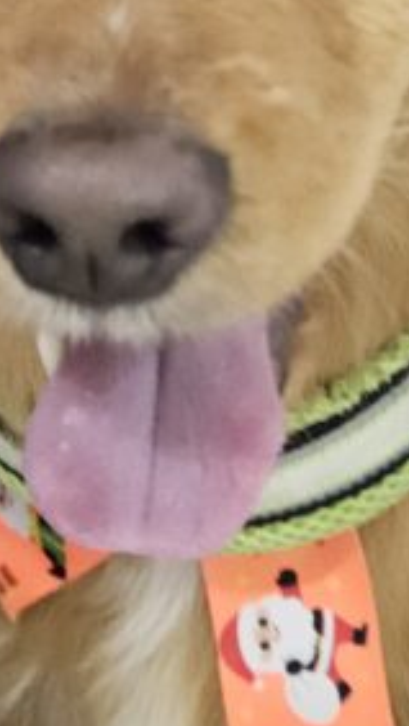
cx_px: 345
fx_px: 1751
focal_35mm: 91
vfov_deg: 23.0
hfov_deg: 13.2
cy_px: 136
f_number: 1.8
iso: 800
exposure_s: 1/120
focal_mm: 5.4
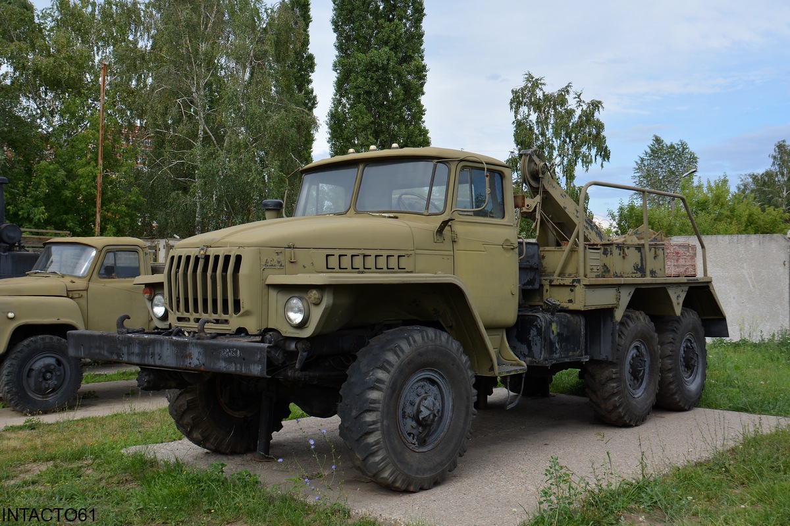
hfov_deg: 49.6
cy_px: 263
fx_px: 855
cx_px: 395
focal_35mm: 39
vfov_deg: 34.2
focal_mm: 26
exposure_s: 1/250
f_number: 8
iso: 160
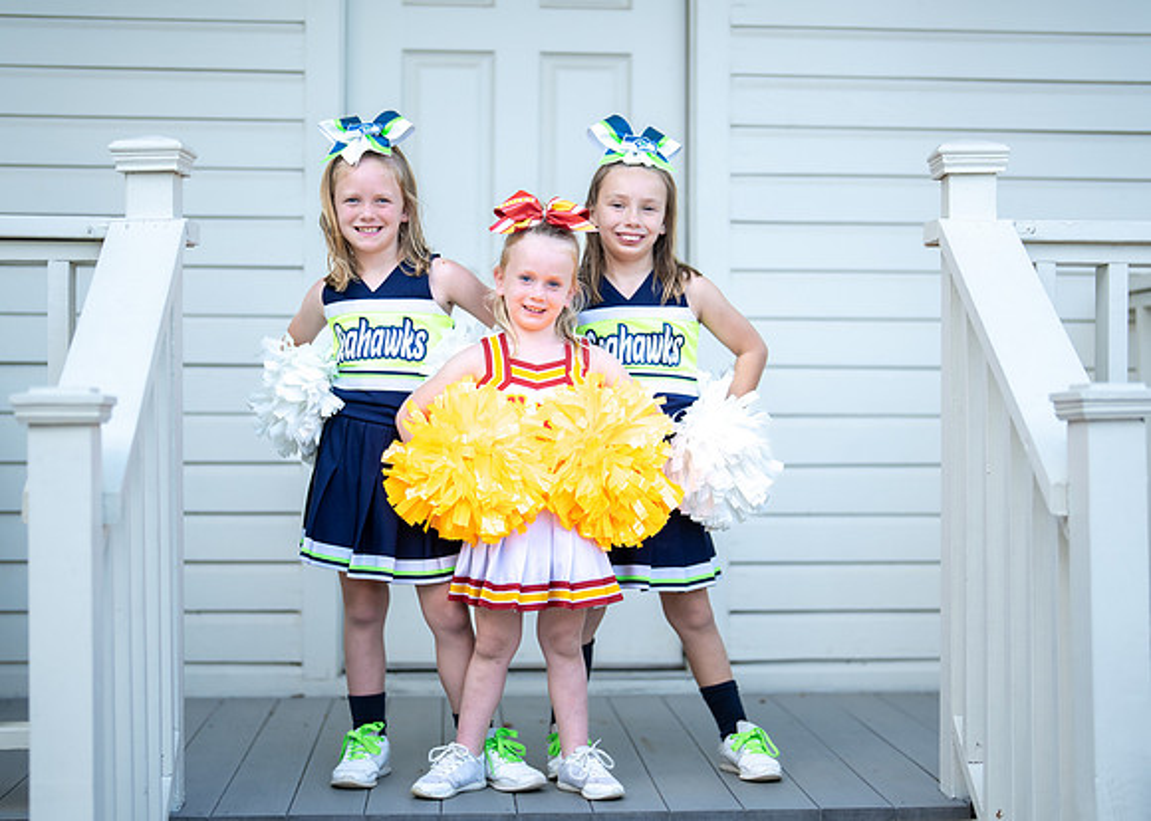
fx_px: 2043
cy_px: 417
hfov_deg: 31.5
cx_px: 576
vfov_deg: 22.7
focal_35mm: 63
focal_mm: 50
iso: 100
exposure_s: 1/1250
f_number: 1.2
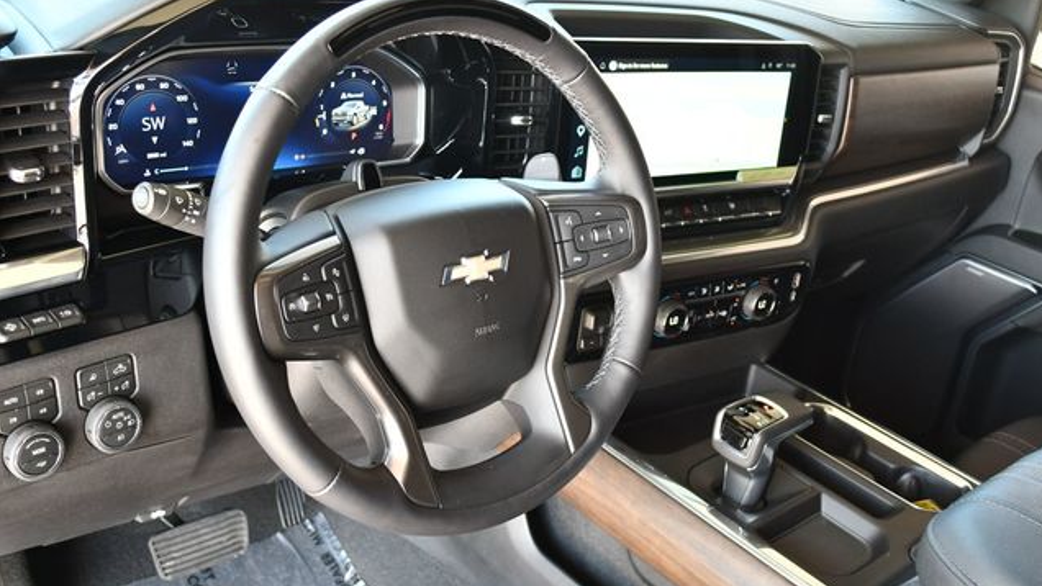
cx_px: 523
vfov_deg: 31.2
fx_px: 1050
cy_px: 285
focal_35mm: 38
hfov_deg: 52.8
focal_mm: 18
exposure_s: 1/125
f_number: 3.5
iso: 900
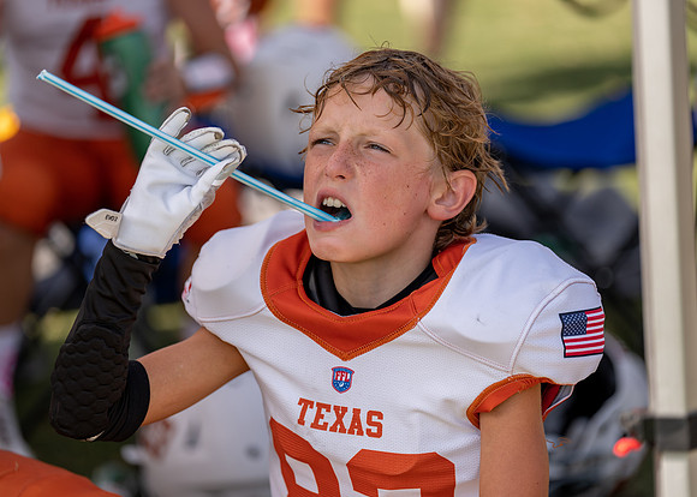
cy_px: 248
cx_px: 348
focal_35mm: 165
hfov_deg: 12.2
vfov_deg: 8.7
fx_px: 3256
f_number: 2.8
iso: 100
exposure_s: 1/1600
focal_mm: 157
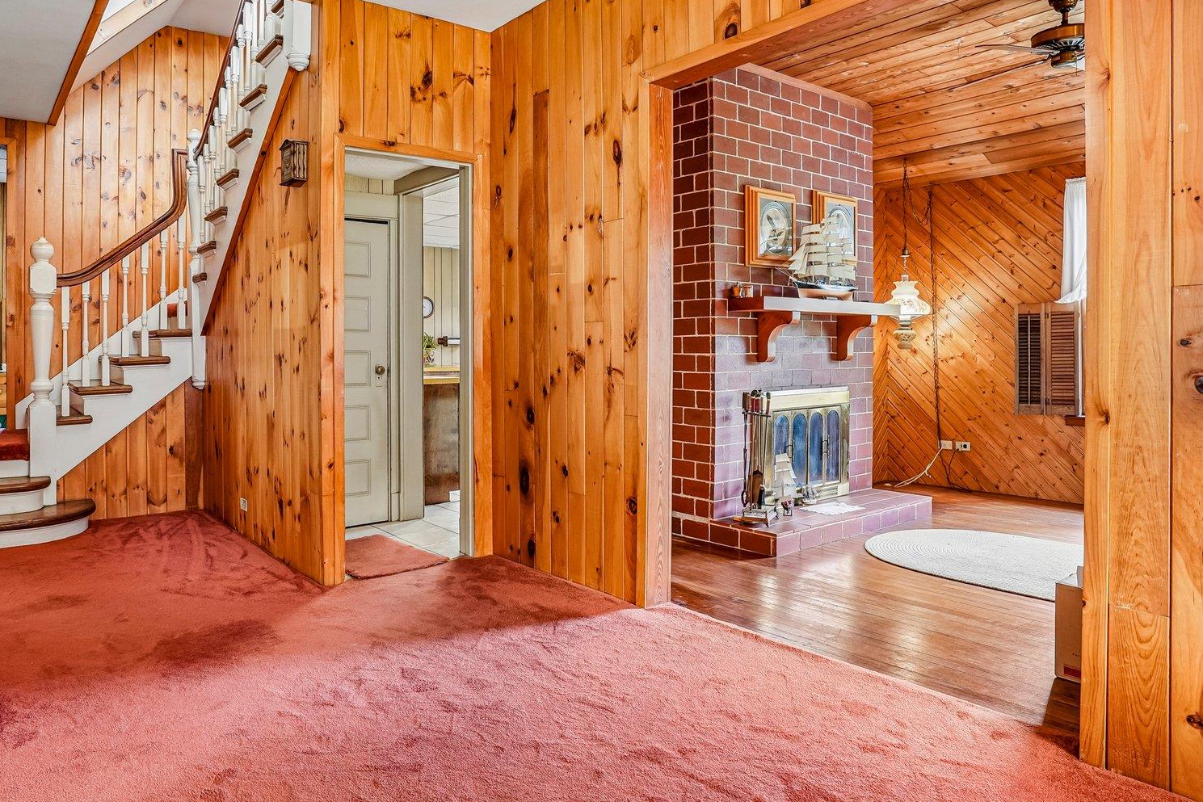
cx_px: 506
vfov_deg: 57.0
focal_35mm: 22
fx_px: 735
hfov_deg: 78.0
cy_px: 344
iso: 320
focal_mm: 16
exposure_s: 1/15
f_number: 8
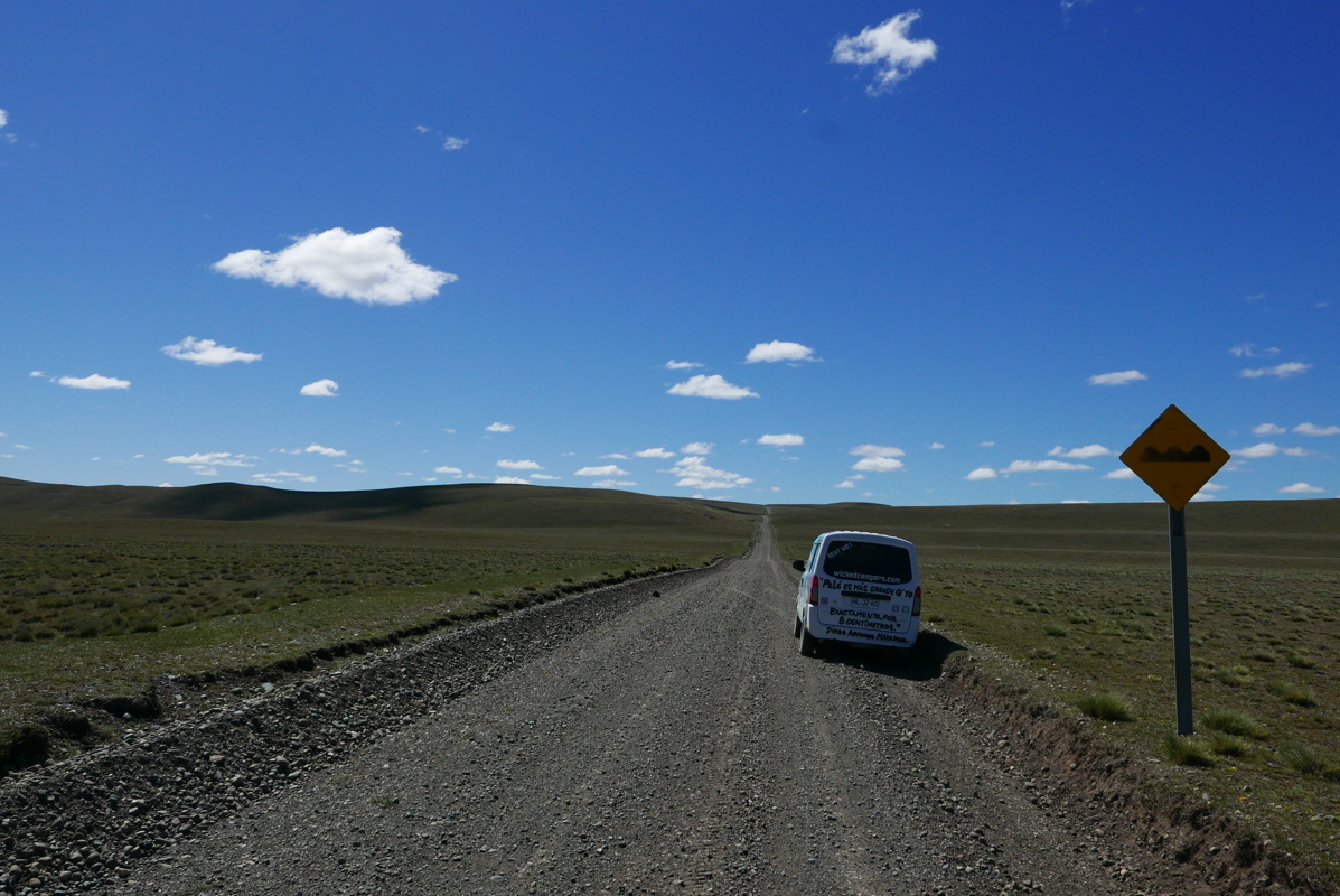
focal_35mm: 25
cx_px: 670
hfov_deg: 71.5
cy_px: 448
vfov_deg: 51.4
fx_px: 931
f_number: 5.6
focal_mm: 11.4
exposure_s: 1/2000
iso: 200
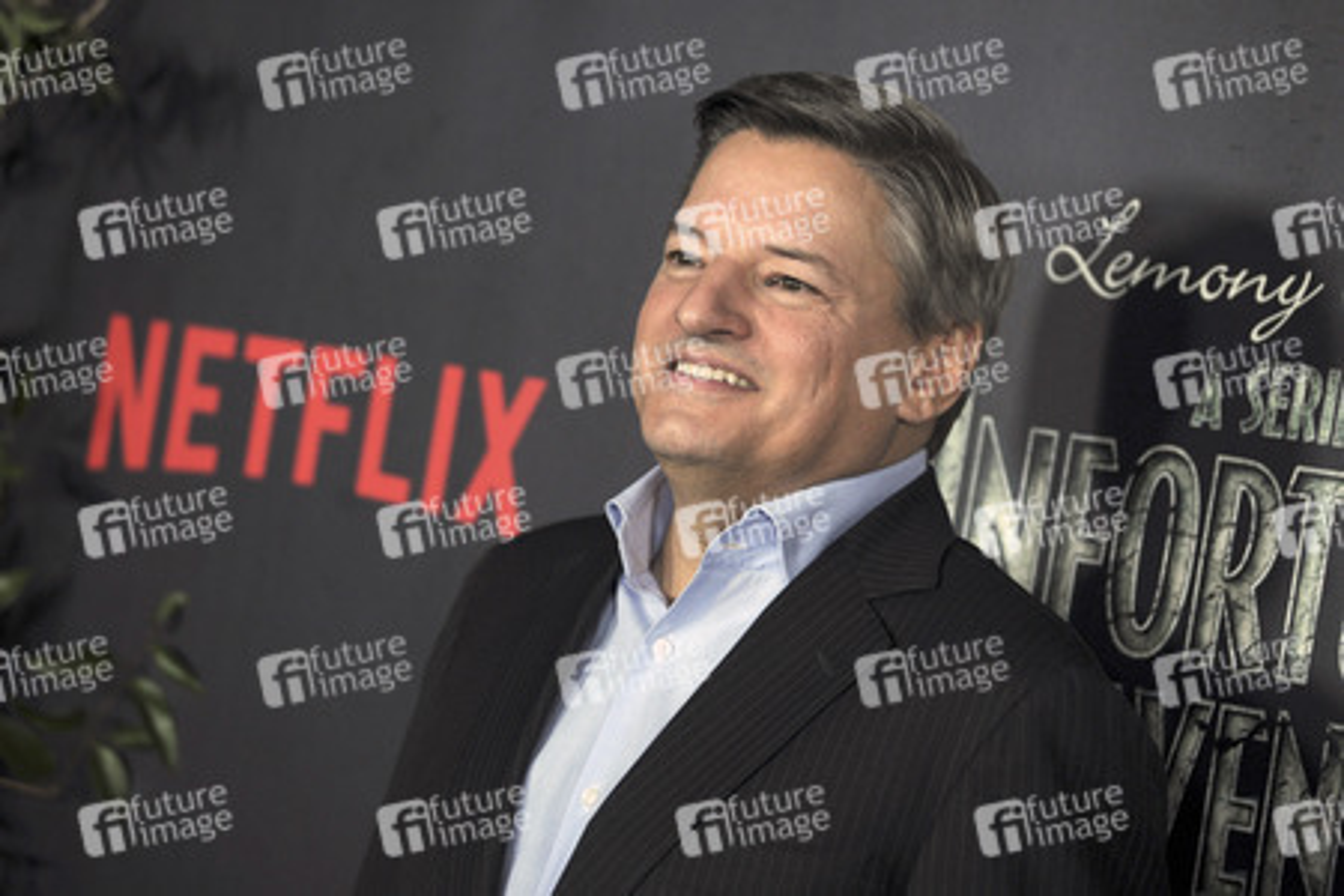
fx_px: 5973
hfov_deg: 12.8
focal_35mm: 160
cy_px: 448
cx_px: 672
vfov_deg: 8.6
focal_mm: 160
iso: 1600
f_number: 4
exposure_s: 1/500
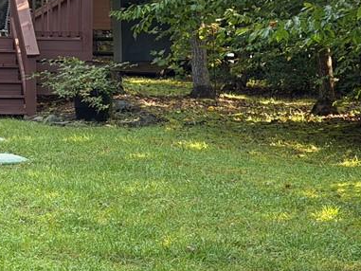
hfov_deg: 14.6
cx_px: -117
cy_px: -76
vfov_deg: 11.2
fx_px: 1346
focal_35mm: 129
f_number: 1.78
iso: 80
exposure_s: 1/186
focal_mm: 6.76
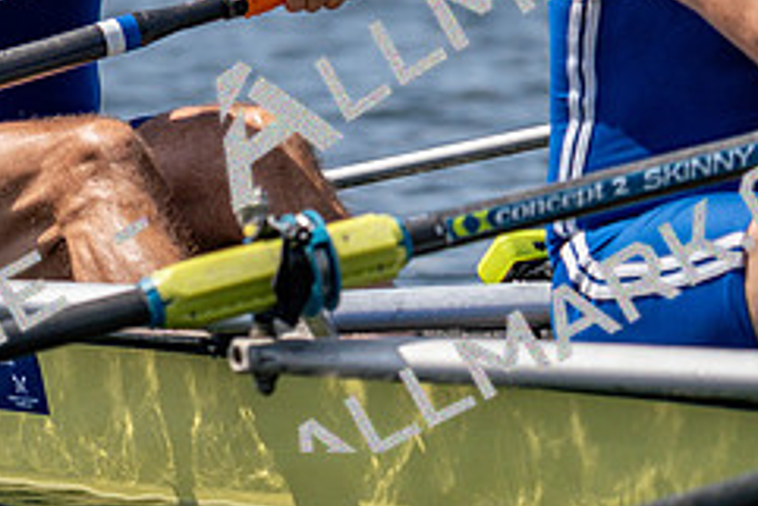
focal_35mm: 649
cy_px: -86
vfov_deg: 2.1
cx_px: -53
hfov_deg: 3.2
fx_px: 13673
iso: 200
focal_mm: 270
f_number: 5.6
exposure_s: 1/2000
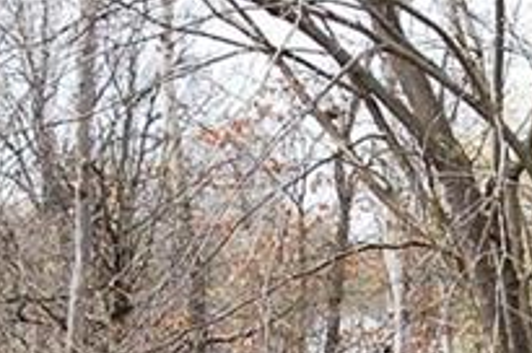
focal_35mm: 210
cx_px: 524
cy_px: 879
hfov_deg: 9.7
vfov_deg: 6.2
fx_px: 3098
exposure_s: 1/250
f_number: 8
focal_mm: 28
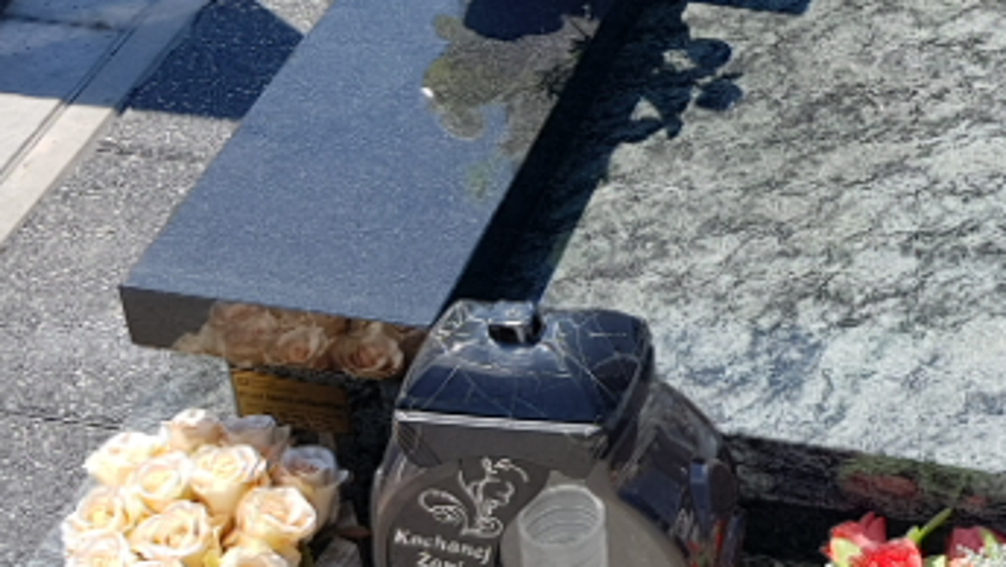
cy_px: 20
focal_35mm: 79
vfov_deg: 15.1
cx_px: 869
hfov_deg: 26.1
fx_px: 2109
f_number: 1.7
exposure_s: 1/1676
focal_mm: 4.2
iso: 40
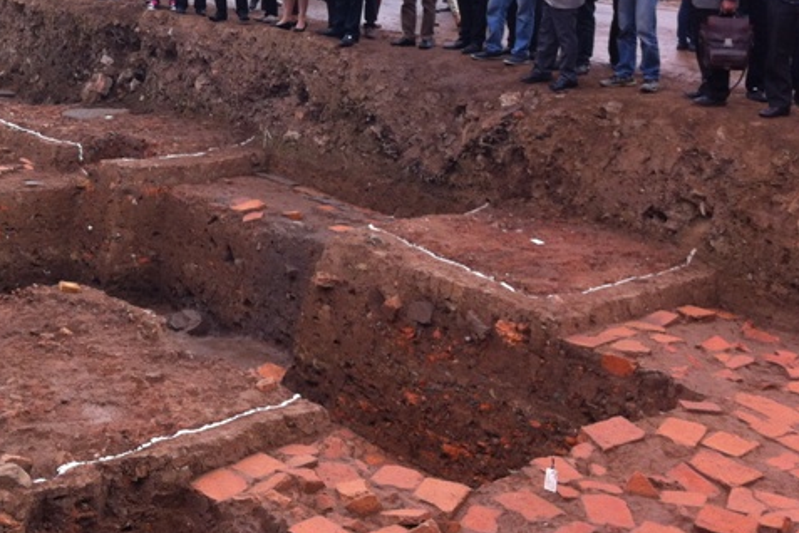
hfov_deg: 32.6
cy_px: 50
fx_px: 1354
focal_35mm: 61
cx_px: 260
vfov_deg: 21.7
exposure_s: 1/120
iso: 100
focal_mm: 3.85
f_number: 2.8
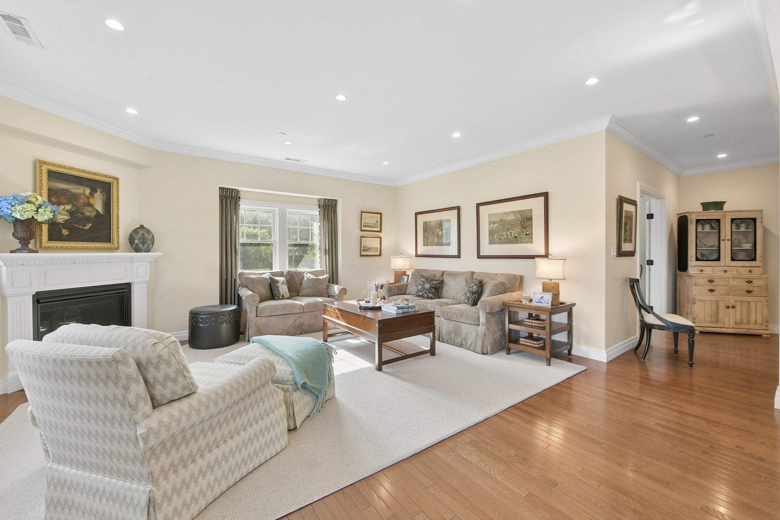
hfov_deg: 104.3
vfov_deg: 81.2
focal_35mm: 14
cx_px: 390
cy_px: 260
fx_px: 303
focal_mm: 14
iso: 640
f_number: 9
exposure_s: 1/30
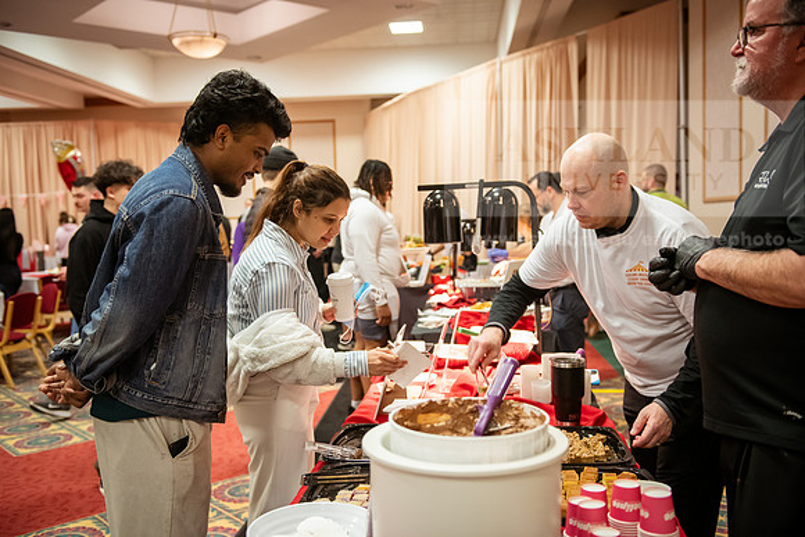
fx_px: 805
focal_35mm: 36
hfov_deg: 53.1
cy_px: 268
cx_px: 402
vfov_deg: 36.9
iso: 1600
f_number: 3.2
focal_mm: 36
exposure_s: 1/100
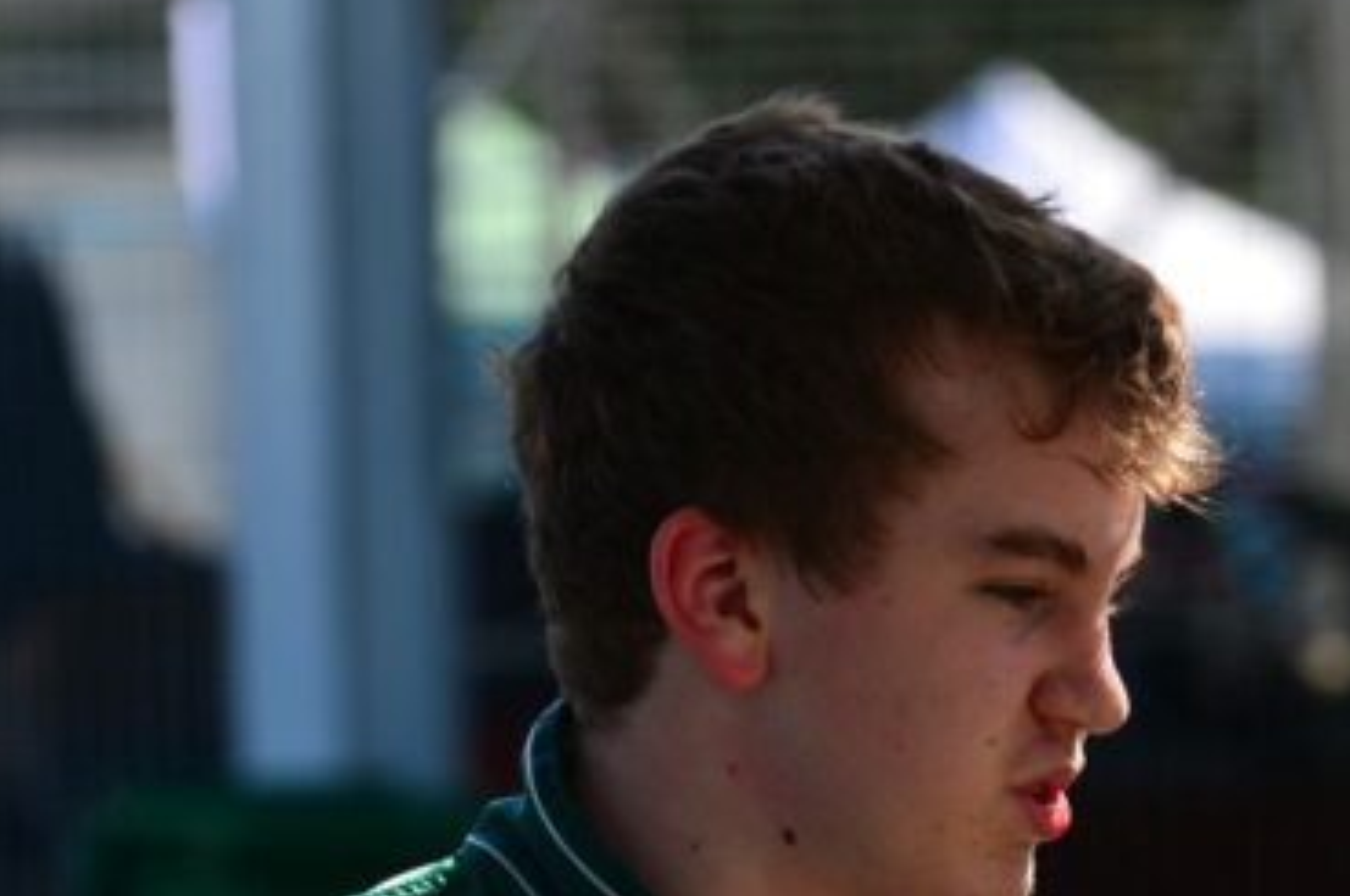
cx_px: 1090
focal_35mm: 430
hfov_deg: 4.8
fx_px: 16104
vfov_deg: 3.2
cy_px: 1212
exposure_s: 1/640
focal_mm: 155
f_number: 4
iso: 100
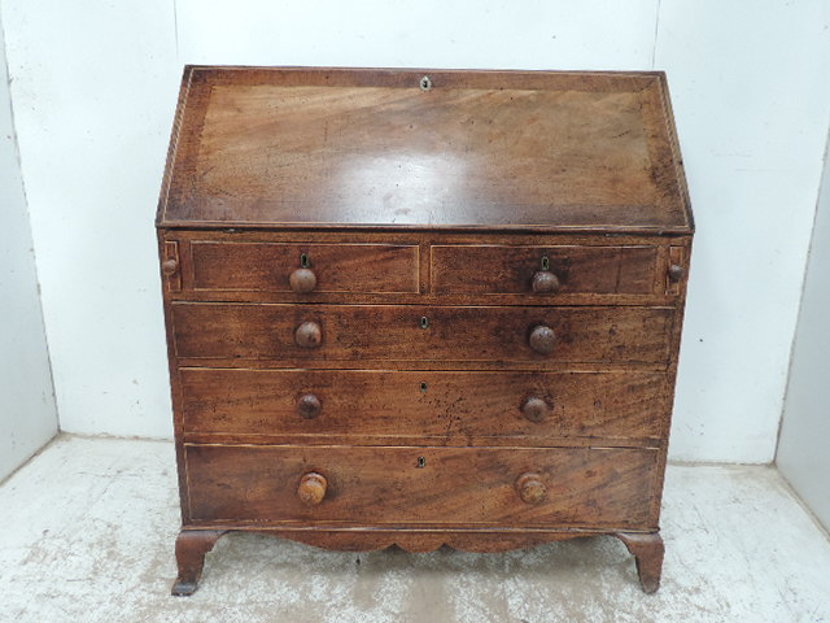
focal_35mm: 30
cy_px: 312
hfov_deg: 60.0
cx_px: 415
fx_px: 719
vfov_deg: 46.8
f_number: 3.1
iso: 400
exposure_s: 1/15
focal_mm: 5.3
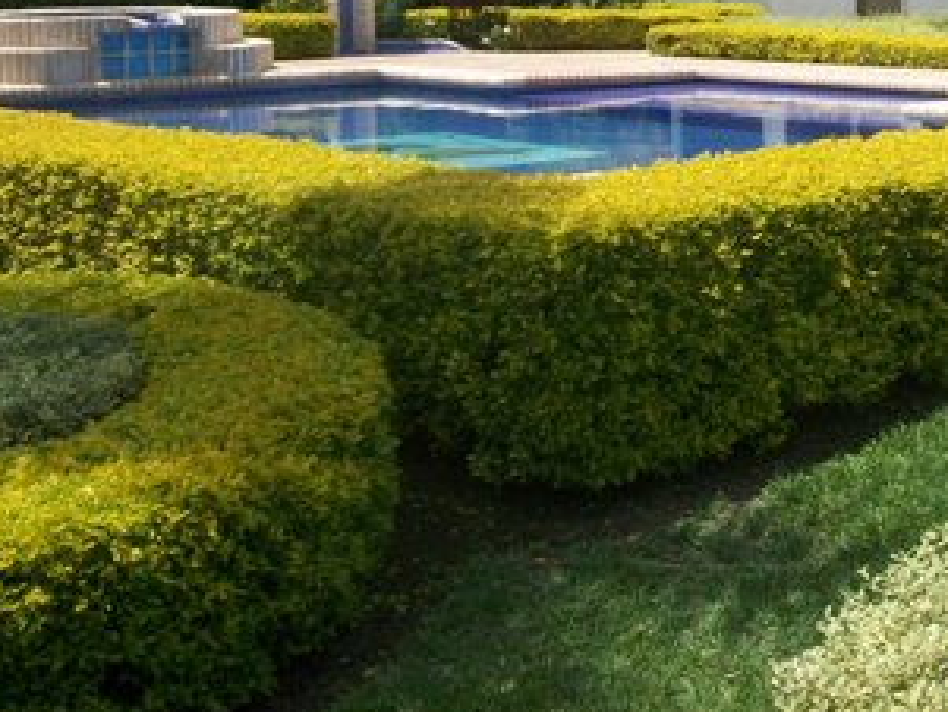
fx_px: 1863
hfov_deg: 28.1
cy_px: -22
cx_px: 731
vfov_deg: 20.8
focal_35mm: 68
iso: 80
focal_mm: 5.7
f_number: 5.5
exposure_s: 1/320
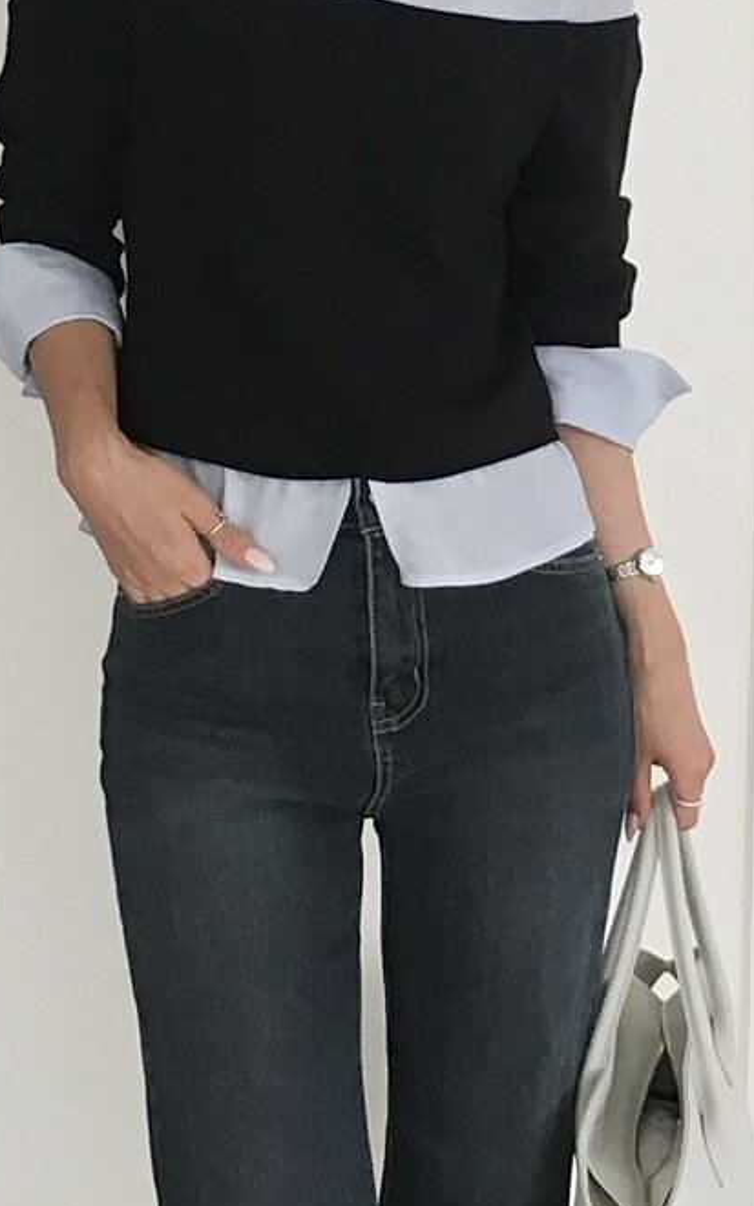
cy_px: 473
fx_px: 3058
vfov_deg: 22.3
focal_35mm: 93
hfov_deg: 14.1
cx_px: 382
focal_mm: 4.15
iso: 50
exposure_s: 1/30
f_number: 2.2
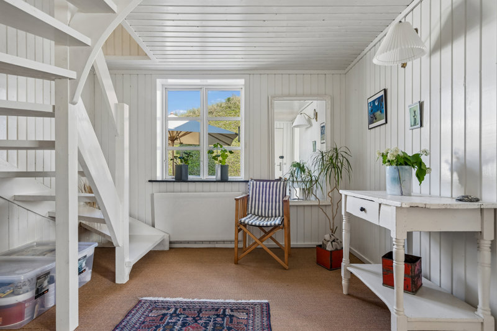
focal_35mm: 18
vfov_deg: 67.4
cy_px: 166
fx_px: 248
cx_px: 248
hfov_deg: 90.0
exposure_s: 1/160
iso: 400
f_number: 5.6
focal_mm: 18
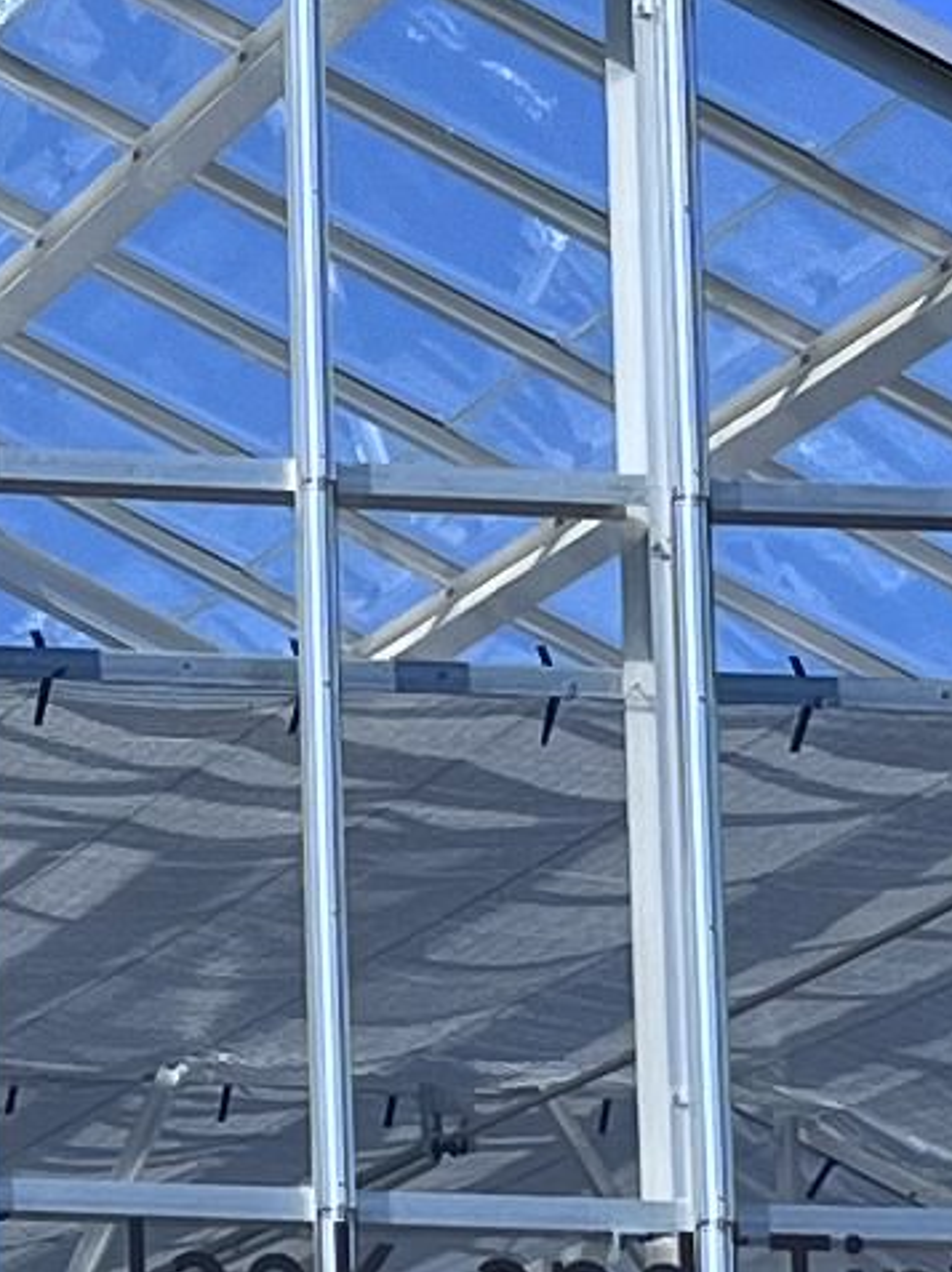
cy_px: 1083
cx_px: -1168
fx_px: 8078
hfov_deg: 6.5
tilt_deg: +9.8
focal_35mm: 220
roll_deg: -0.1
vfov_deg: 9.0
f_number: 1.6
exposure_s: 1/3413
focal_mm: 5.1
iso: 50
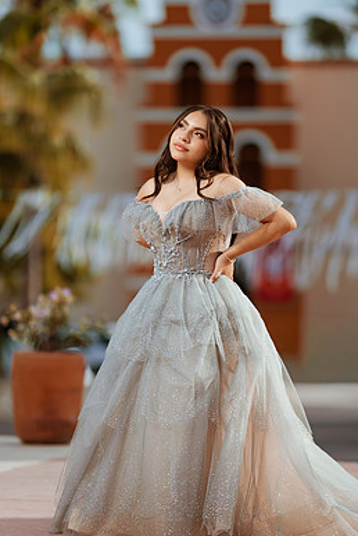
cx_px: 171
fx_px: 2342
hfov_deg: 8.7
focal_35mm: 157
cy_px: 302
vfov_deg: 13.1
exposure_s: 1/5000
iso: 100
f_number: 1.8
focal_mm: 135
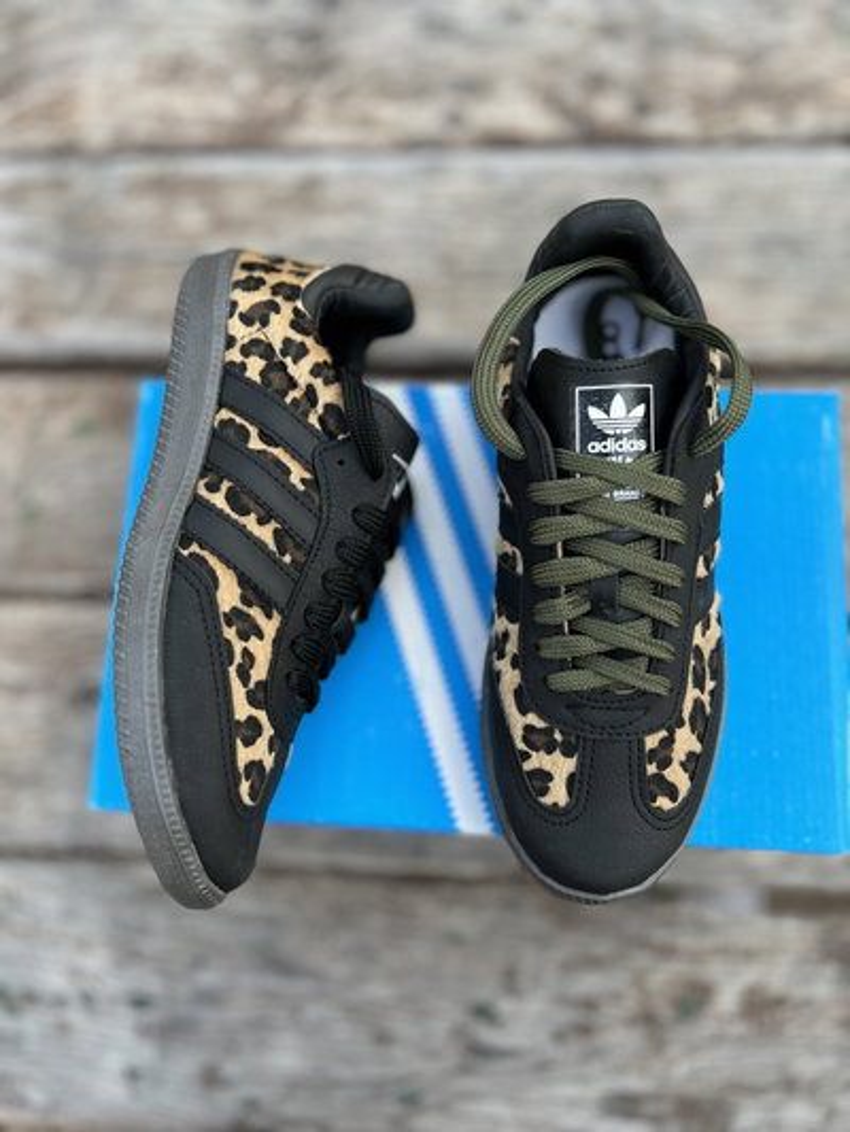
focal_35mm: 26
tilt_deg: -77.7
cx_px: 425
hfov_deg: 53.1
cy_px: 566
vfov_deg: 67.3
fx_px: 851
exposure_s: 1/361
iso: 50
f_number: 1.5
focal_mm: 5.7
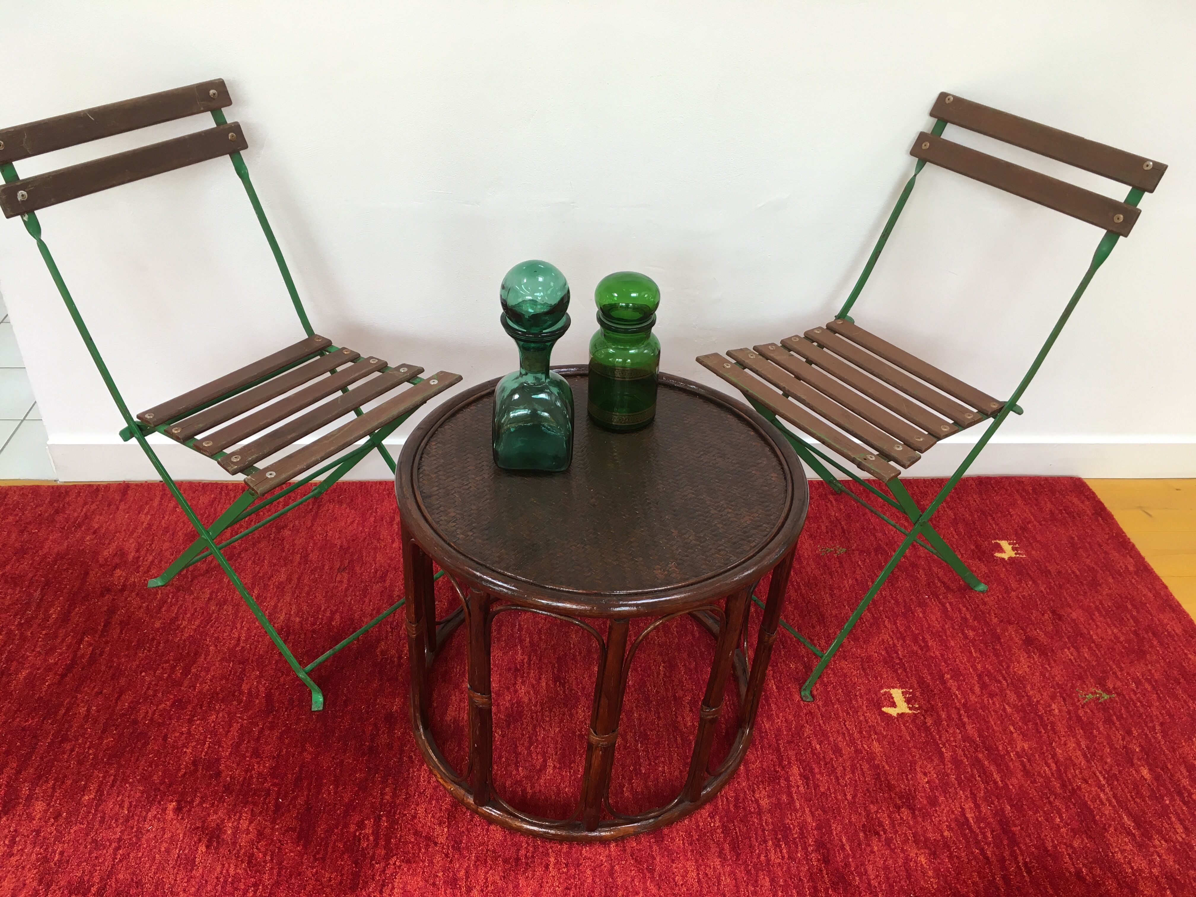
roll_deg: -2.3
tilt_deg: -36.0
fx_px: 1002
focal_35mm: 29
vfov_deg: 48.2
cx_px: 598
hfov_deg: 61.7
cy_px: 448
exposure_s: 1/33
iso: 25
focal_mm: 4.15
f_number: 2.2
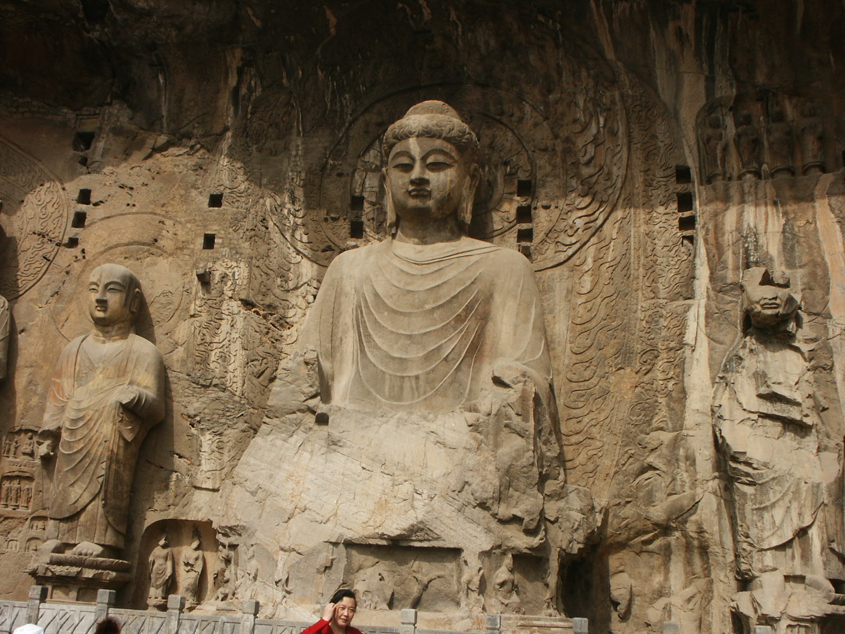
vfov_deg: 40.7
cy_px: 317
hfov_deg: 52.6
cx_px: 422
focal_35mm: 35
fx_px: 854
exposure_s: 1/250
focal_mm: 7.18
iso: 64
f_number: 6.7
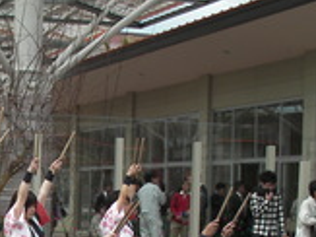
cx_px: 0
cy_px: 258
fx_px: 1122
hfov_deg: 15.7
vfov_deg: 11.9
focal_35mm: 123
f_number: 4.7
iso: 50
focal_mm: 8.4
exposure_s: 1/281
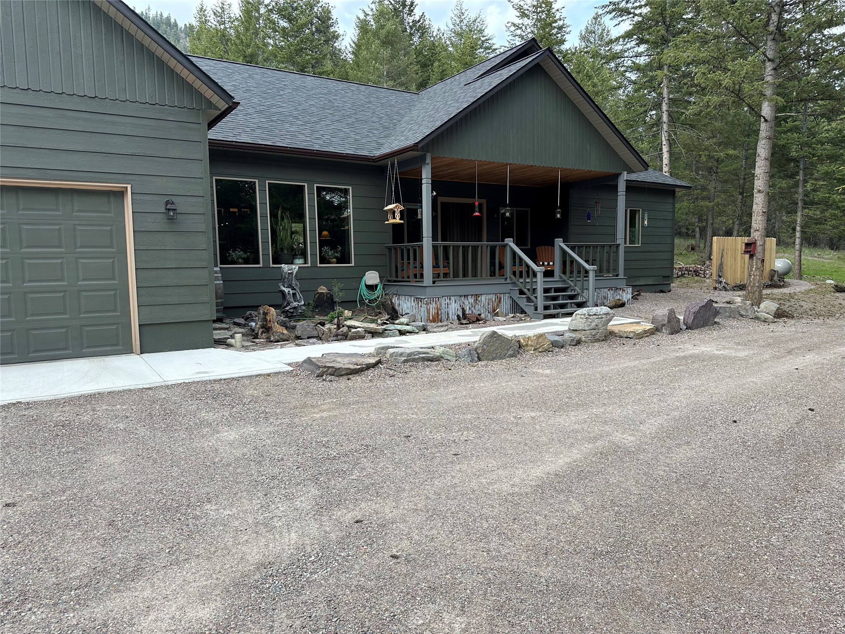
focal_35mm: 24
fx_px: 586
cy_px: 317
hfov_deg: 71.6
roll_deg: +0.5
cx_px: 422
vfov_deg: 56.8
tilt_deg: -4.5
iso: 80
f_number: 1.78
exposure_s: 1/879
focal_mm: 6.86
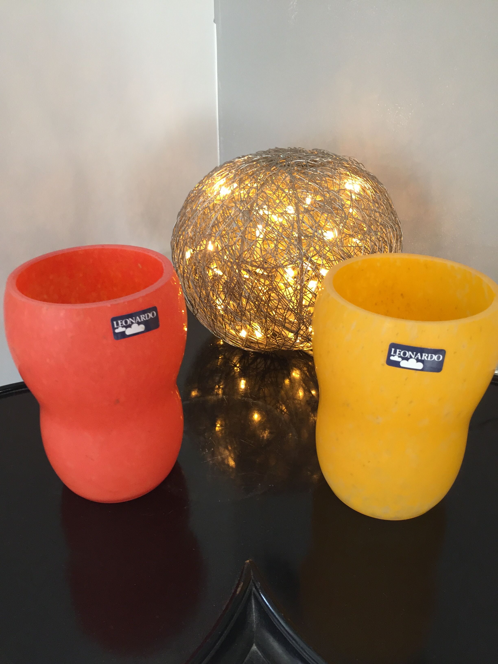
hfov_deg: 48.2
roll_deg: +2.5
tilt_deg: -29.4
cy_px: 332
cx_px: 249
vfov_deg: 61.7
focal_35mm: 29
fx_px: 556
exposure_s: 1/33
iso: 160
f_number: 2.2
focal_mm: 4.15
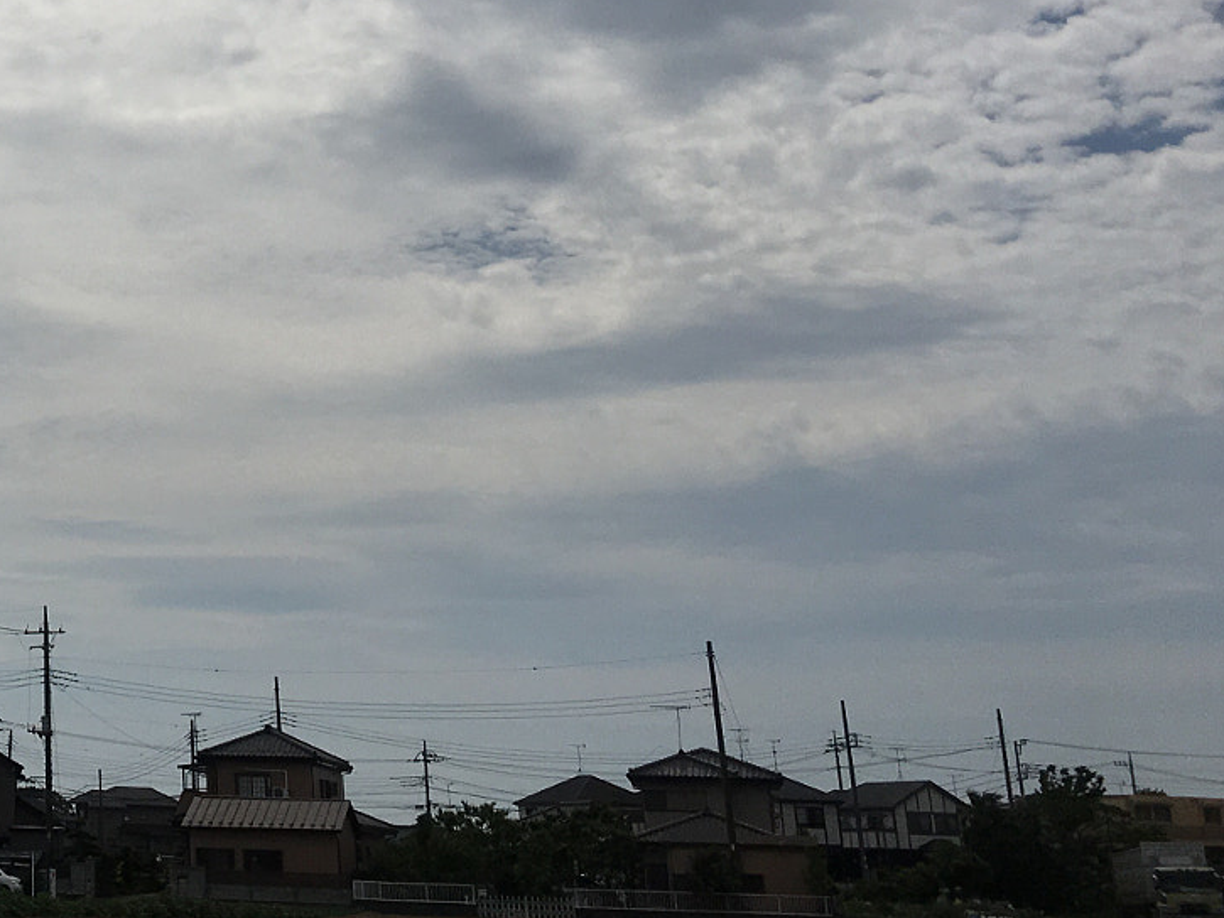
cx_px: -116
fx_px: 2263
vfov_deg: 22.1
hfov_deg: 27.7
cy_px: -8
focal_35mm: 64
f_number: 2.2
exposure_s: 1/8547
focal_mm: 4.15
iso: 25
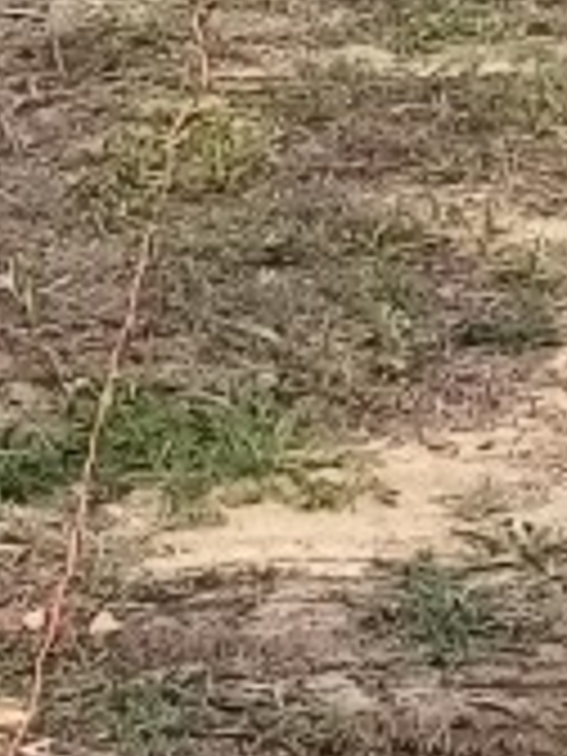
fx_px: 2162
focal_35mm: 99
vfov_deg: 19.4
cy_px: 36
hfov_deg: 13.6
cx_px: 963
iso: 104
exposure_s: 1/677
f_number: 1.8
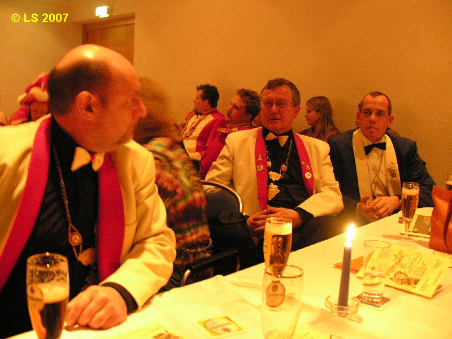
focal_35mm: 35
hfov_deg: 52.6
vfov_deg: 40.7
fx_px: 457
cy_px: 170
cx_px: 226
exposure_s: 1/3.1
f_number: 2.8
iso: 400
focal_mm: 8.9
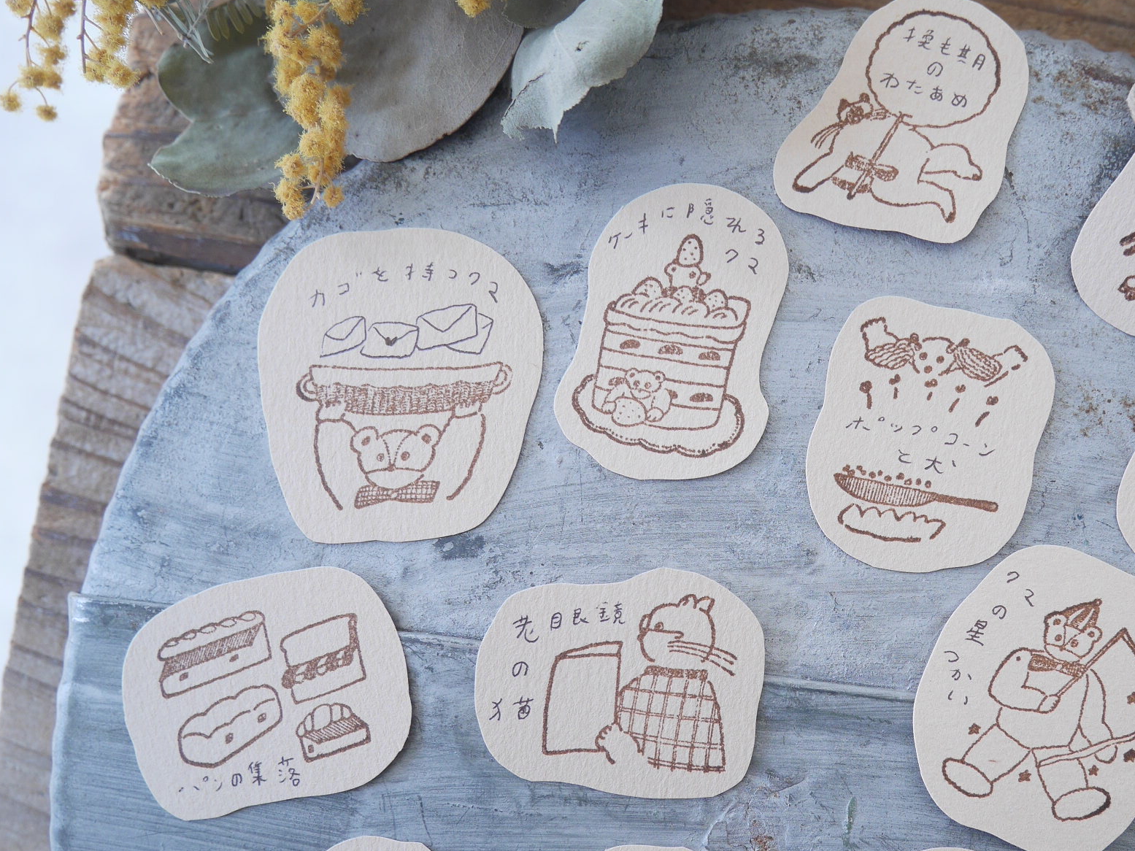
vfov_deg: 37.4
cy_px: 552
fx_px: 1246
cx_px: 812
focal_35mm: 38
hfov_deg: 47.6
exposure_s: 1/60
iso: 250
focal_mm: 13
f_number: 3.5
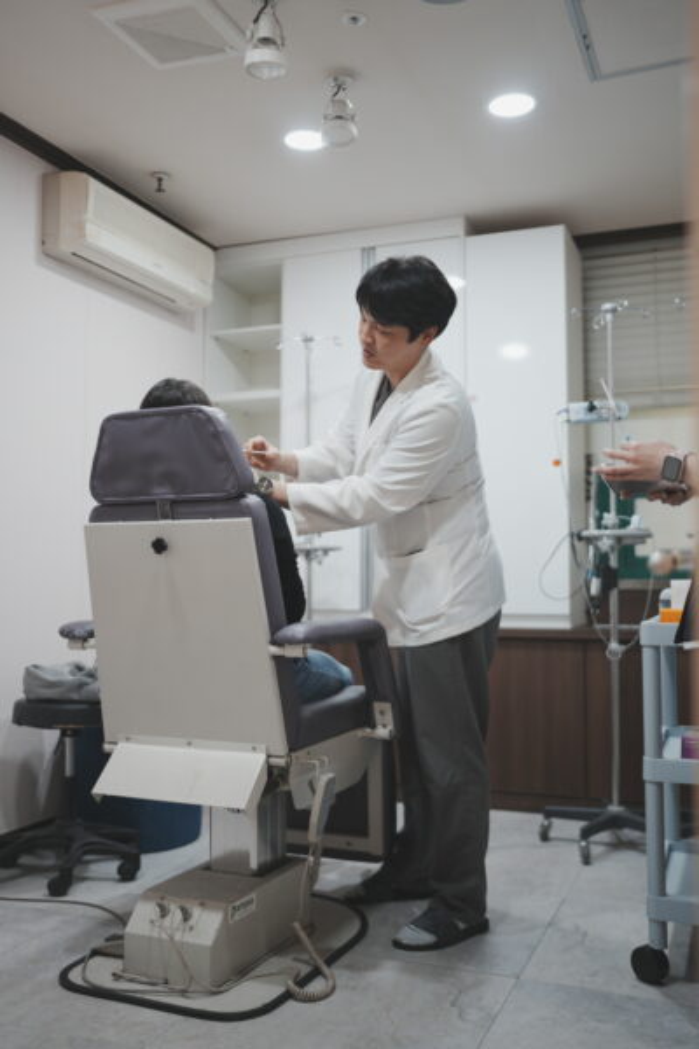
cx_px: 350
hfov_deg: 37.9
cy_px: 524
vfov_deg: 54.4
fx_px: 1019
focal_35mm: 35
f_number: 1.4
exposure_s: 1/100
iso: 100
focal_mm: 35
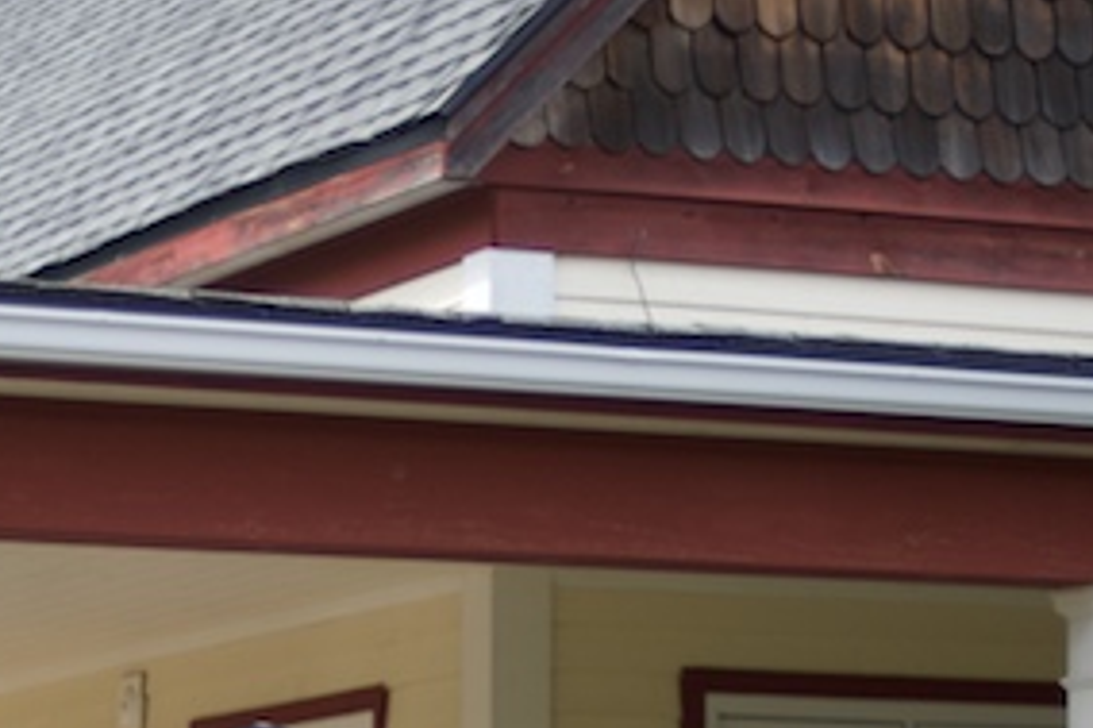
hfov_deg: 11.4
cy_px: 805
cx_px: 250
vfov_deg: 7.6
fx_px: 5462
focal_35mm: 180
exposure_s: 1/5000
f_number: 1.6
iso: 200
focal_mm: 50
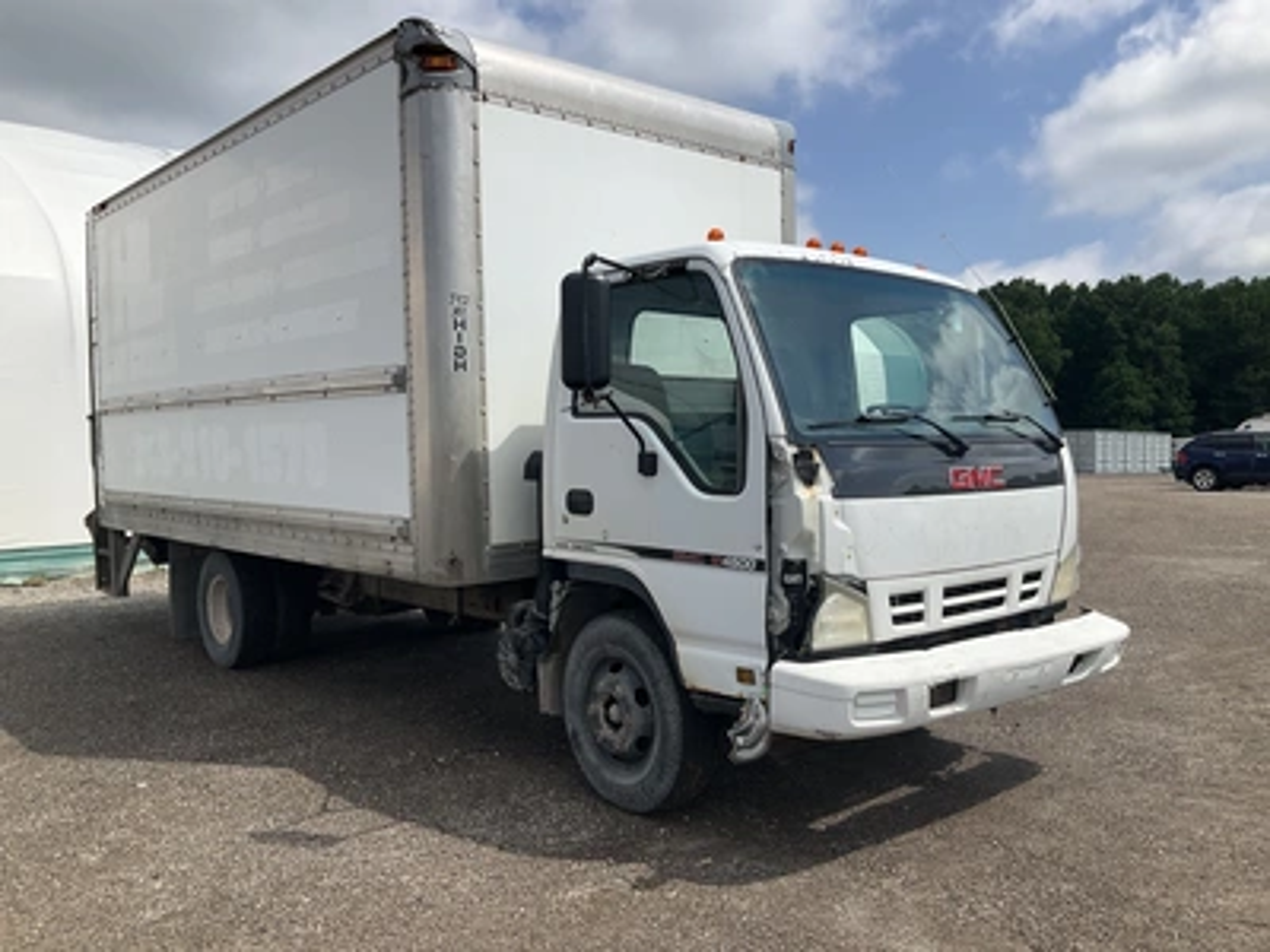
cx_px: 635
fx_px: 1064
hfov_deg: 61.7
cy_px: 476
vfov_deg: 48.2
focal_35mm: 29
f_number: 1.8
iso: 25
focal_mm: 3
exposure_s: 1/2538
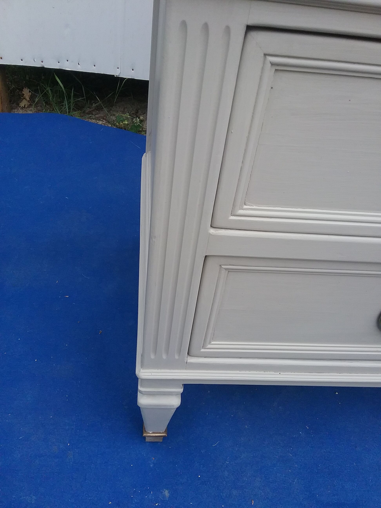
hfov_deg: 45.4
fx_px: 455
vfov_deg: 58.4
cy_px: 254
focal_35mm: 31
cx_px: 190
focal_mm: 3.3
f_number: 2.2
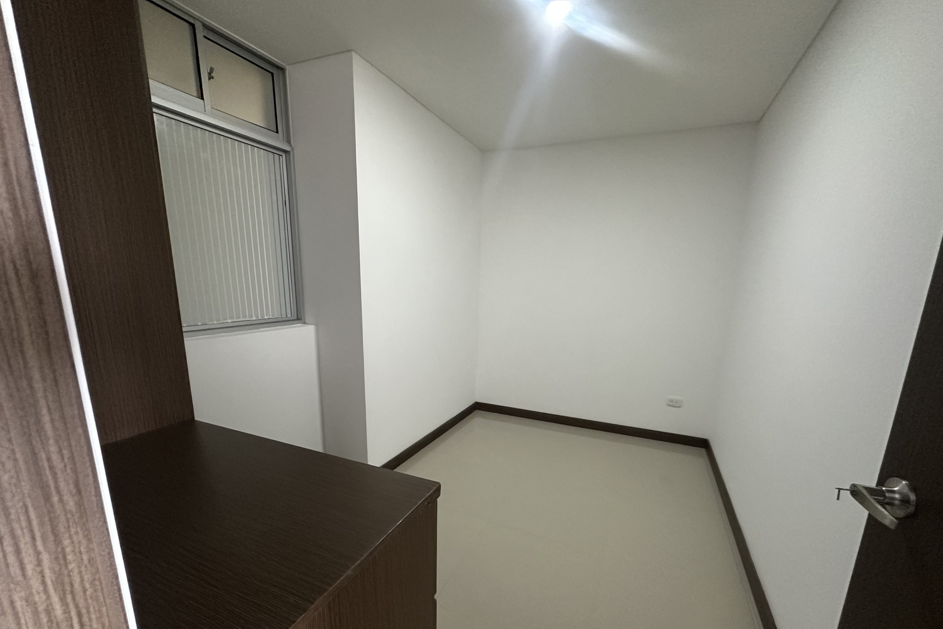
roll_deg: -1.7
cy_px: 364
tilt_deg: -12.3
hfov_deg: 100.4
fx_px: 393
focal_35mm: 15
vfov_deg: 76.8
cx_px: 482
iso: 500
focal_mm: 2.22
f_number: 2.2
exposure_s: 1/60
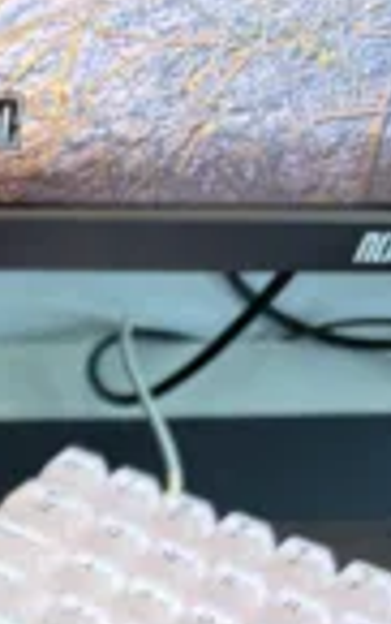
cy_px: 813
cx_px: -189
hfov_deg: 15.9
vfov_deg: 23.8
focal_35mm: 76
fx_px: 1292
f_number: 1.6
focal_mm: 5.96
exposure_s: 1/60
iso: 200
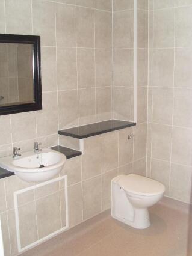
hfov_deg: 36.8
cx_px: 98
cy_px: 130
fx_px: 289
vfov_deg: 47.9
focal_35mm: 39
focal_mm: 6.3
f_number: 3
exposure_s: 1/45
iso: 100
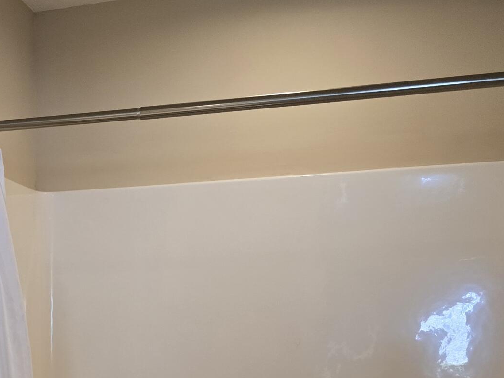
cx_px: 16
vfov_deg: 19.9
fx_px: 961
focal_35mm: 66
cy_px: 531
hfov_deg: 27.9
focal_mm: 6.3
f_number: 1.7
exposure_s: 1/120
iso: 320
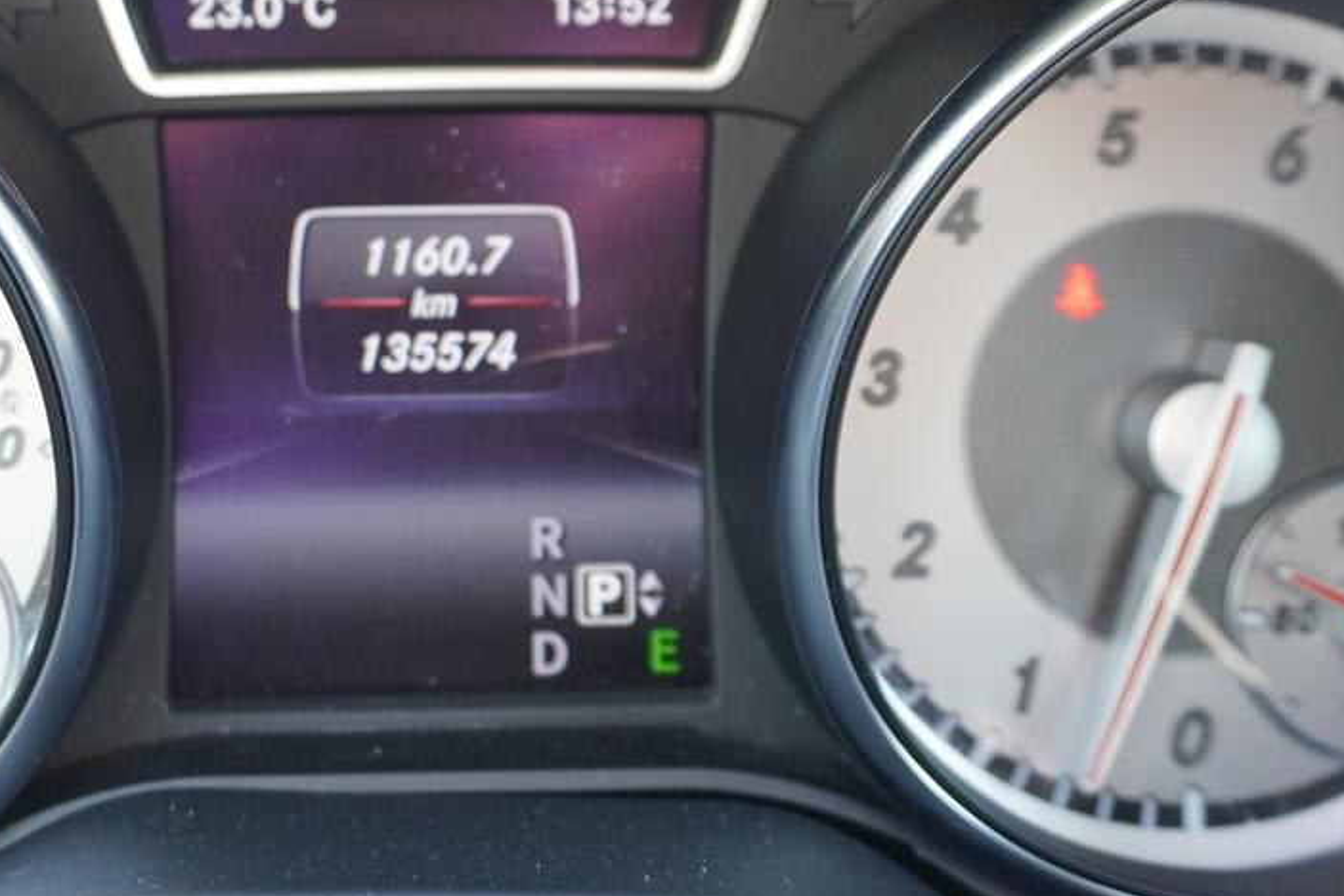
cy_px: 193
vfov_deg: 25.6
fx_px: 1938
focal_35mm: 52
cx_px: 444
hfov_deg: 37.8
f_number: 4
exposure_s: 1/60
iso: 640
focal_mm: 19
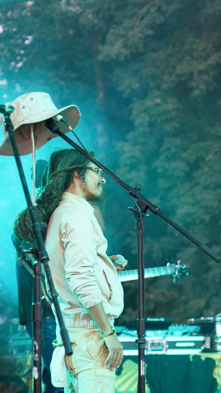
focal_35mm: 156
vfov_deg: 13.8
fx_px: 1625
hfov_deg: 7.7
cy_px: 169
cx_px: 233
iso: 4000
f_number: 4
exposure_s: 1/160
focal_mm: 79
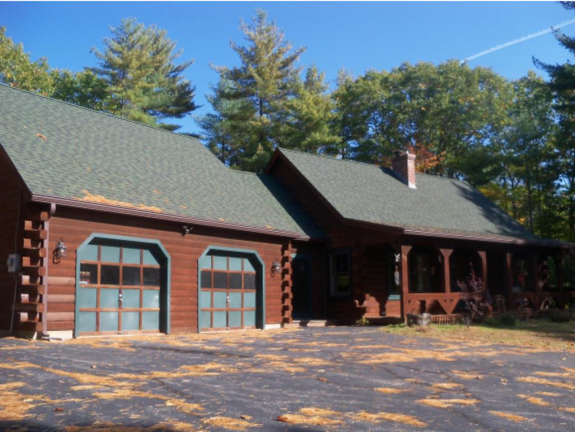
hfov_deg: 52.6
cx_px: 288
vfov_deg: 40.7
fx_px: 582
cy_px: 216
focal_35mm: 35
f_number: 3.5
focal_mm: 6.2
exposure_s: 1/400
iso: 64
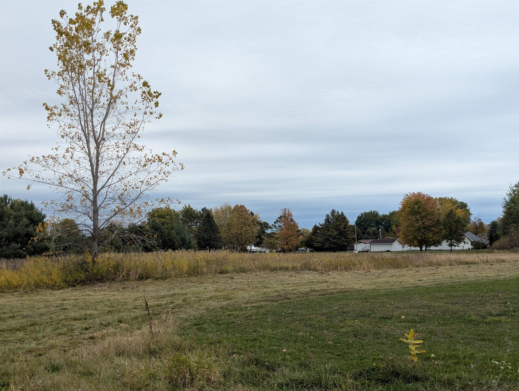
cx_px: 260
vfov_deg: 30.3
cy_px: 196
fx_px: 721
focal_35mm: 48
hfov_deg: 39.6
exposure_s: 1/863
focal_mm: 6.81
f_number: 1.85
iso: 62
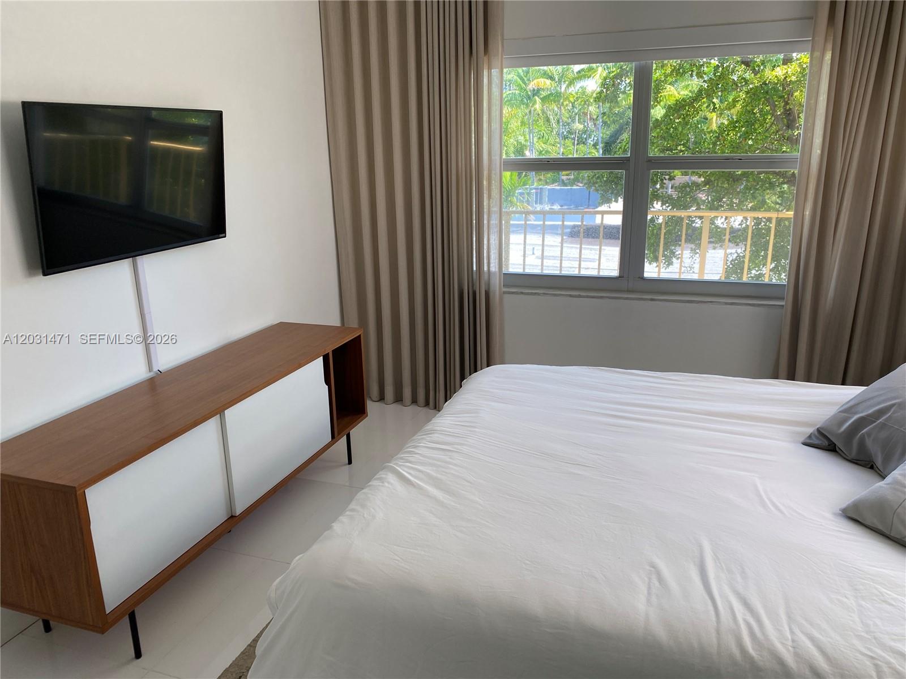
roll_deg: +0.7
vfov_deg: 53.1
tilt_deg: -16.8
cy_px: 340
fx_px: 680
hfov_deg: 67.3
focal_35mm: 26
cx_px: 453
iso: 32
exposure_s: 1/121
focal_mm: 4.25
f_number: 1.8
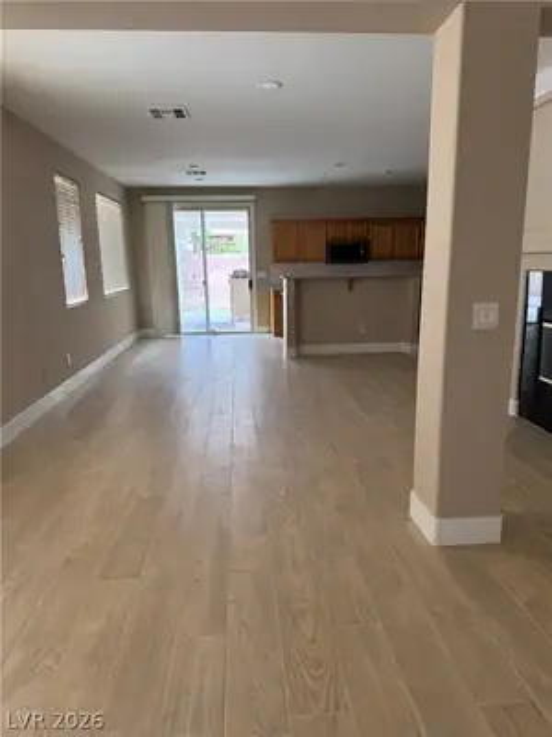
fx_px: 510
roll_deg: +0.7
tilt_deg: -11.5
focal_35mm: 24
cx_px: 276
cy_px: 368
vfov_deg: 71.6
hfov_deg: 56.8
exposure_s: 1/60
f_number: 1.78
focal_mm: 6.76
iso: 200
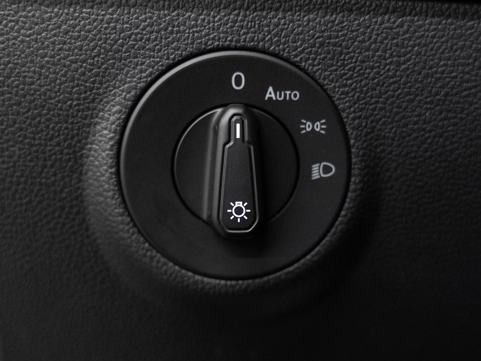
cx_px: 231
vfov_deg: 25.2
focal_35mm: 58
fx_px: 808
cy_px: 201
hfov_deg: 33.2
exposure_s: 1/40
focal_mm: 36.7
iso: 800
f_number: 3.5
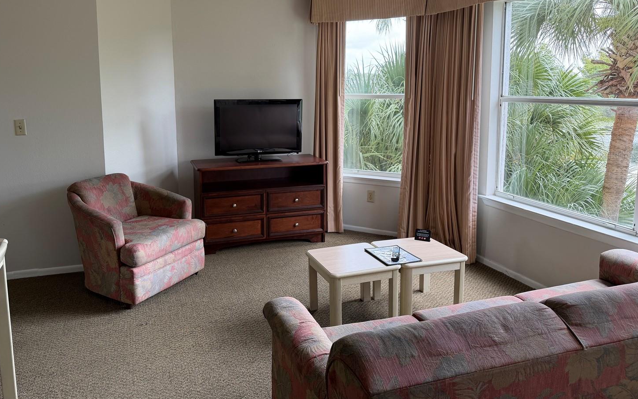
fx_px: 487
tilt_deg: -7.6
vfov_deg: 44.3
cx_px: 289
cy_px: 155
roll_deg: +0.5
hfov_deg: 66.3
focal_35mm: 28
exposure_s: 1/255
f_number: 1.78
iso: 80
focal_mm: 6.76
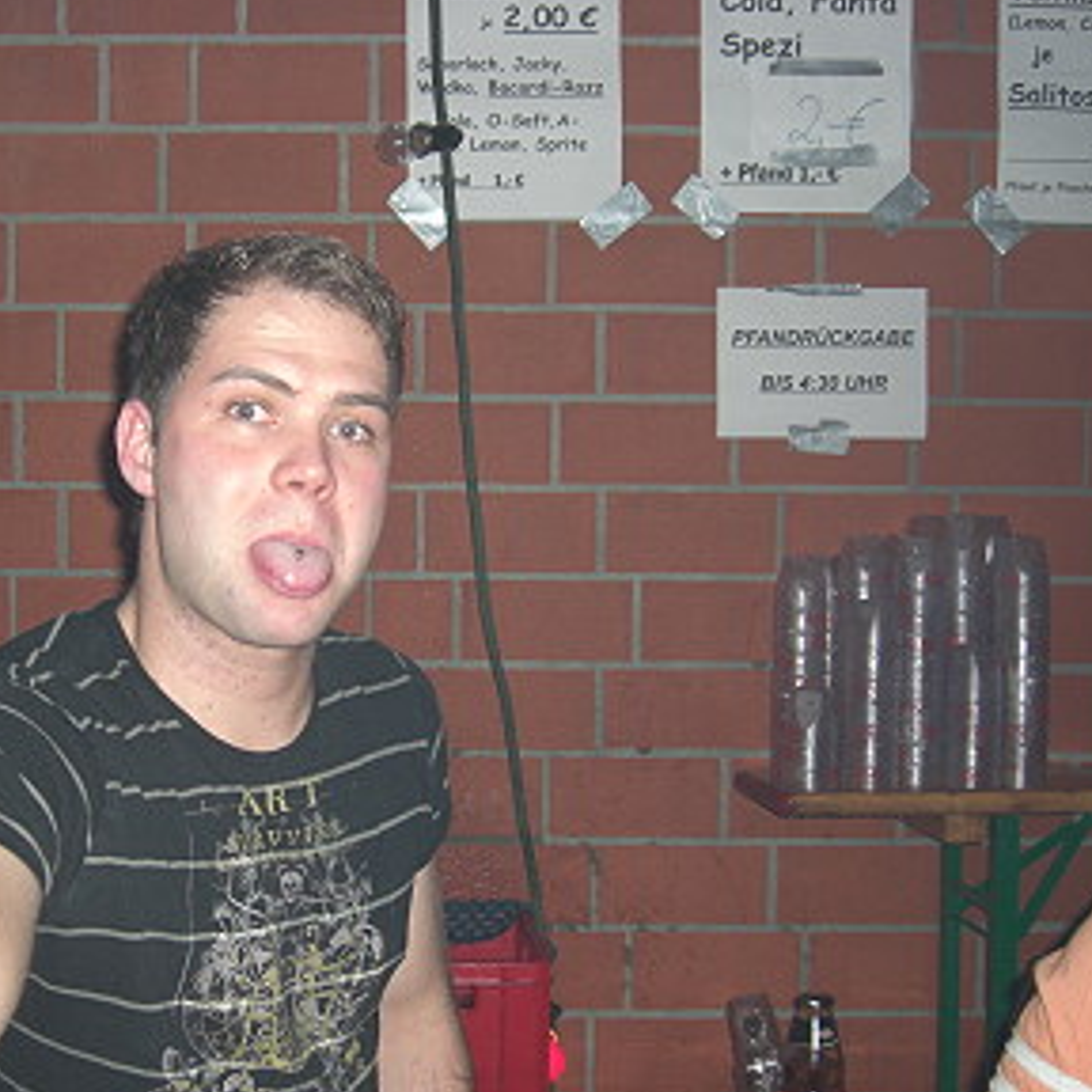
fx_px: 1963
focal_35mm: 55
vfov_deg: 31.1
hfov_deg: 30.8
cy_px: 610
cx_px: 337
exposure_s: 1/60
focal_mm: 7.9
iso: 200
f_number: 2.8
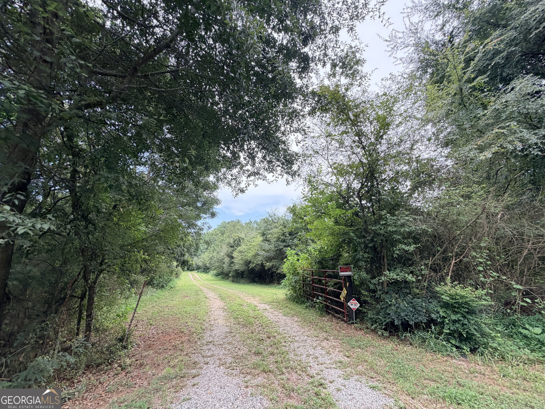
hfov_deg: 102.1
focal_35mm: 14
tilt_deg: +15.9
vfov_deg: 85.7
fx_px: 220
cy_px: 204
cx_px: 272
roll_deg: +1.7
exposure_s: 1/239
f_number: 2.2
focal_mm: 2.22
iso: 64
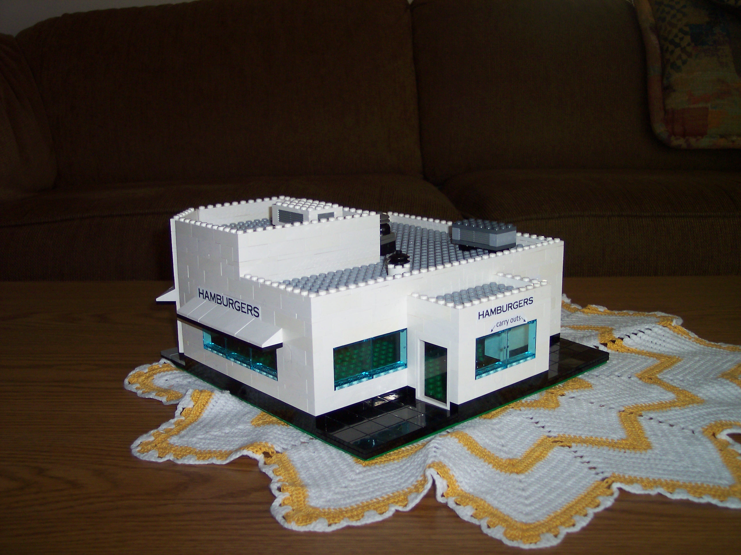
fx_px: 813
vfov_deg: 37.7
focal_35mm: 38
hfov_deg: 49.0
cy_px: 278
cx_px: 370
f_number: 2.8
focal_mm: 8
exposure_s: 1/30
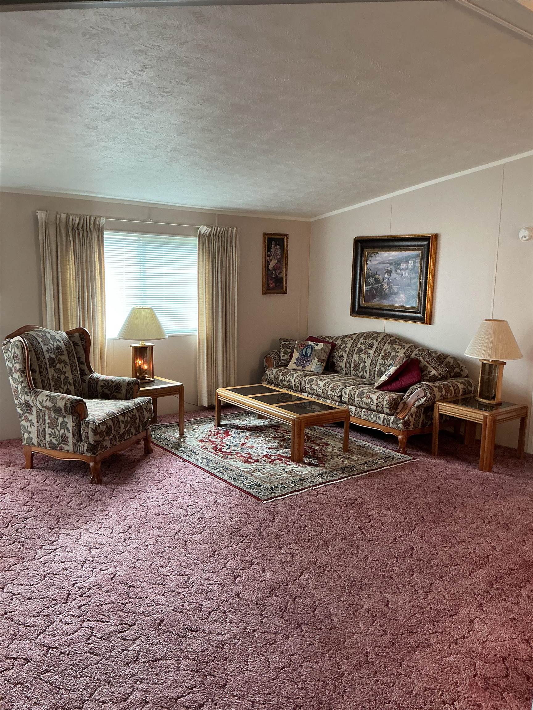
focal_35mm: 29
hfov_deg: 48.2
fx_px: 595
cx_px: 266
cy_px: 355
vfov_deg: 61.7
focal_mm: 3
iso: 125
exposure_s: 1/60
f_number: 1.8
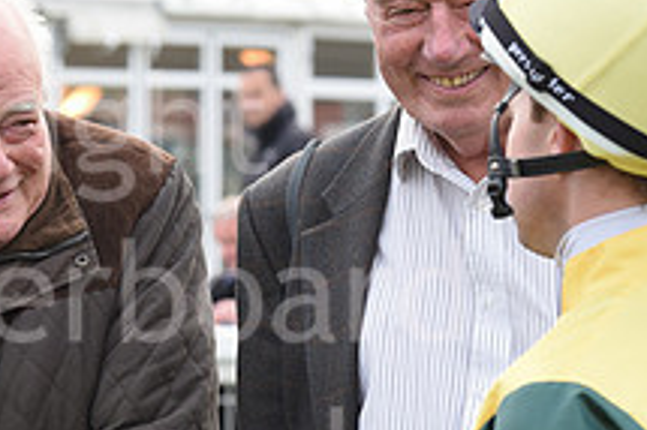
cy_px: 320
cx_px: 81
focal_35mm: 265
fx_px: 4759
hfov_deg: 7.8
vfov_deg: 5.2
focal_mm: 98
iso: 1000
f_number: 5.6
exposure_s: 1/320
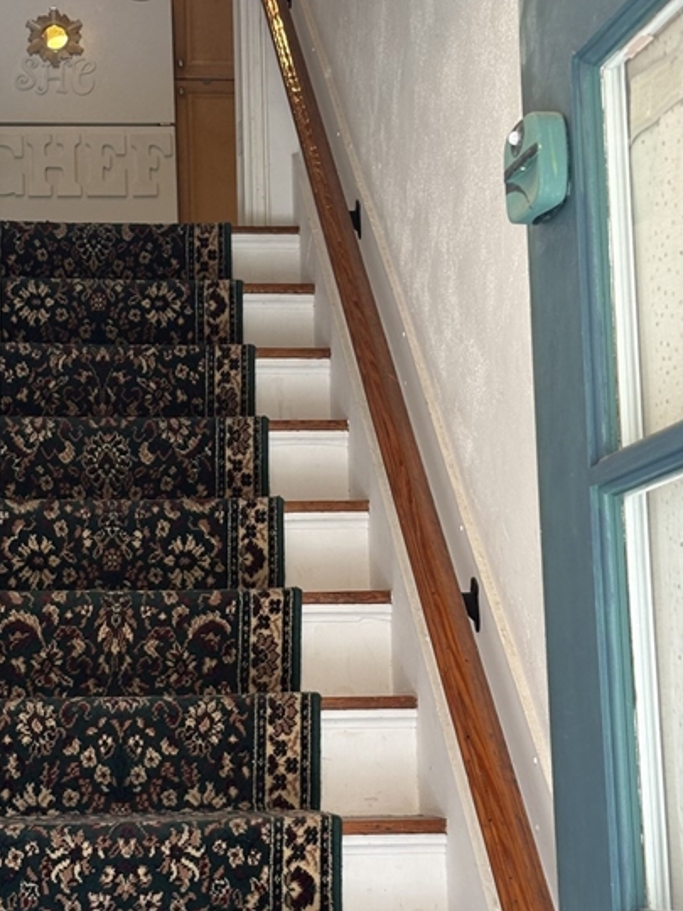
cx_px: 241
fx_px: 1947
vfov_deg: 26.3
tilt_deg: +9.3
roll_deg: -0.5
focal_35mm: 74
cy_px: 489
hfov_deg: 19.8
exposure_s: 1/120
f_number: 1.6
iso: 80
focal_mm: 5.96
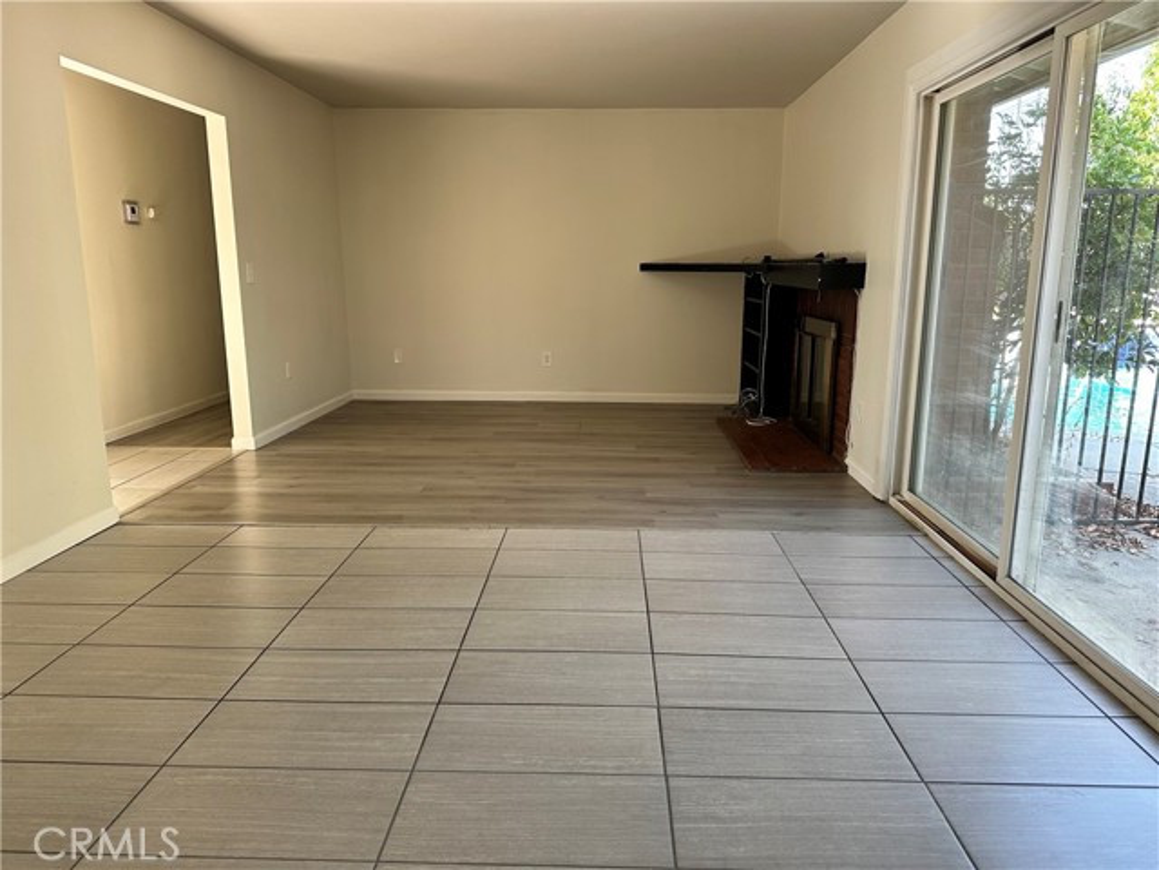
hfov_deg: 71.6
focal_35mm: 24
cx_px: 580
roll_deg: -0.6
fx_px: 804
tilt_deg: -11.4
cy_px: 435
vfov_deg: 56.8
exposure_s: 1/121
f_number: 1.78
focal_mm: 6.86
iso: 100
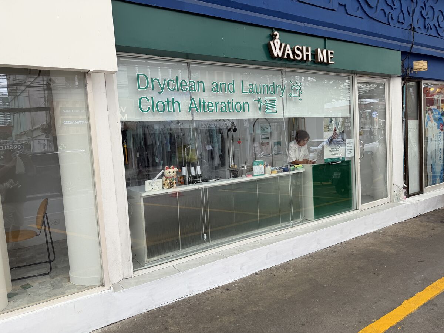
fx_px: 308
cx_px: 222
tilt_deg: -3.2
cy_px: 166
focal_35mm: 24
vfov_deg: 56.8
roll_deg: +3.8
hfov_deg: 71.6
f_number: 1.78
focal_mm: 6.76
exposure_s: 1/494
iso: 80
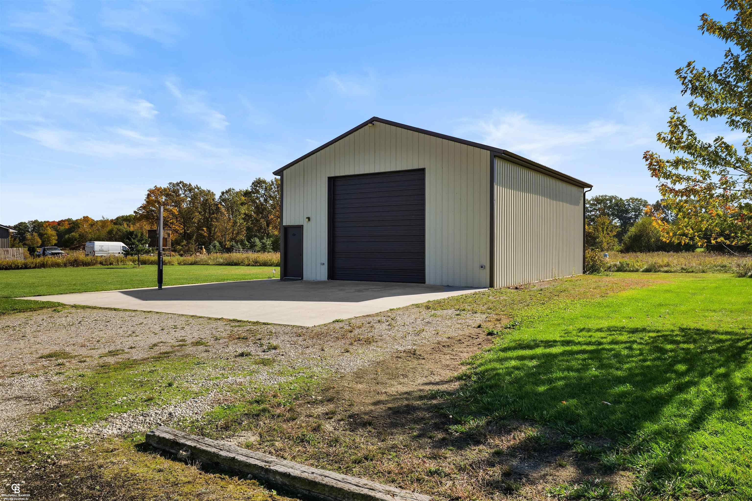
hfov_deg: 65.5
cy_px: 250
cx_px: 376
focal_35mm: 28
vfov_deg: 46.4
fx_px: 585
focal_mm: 28
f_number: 7.1
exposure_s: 1/250
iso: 100
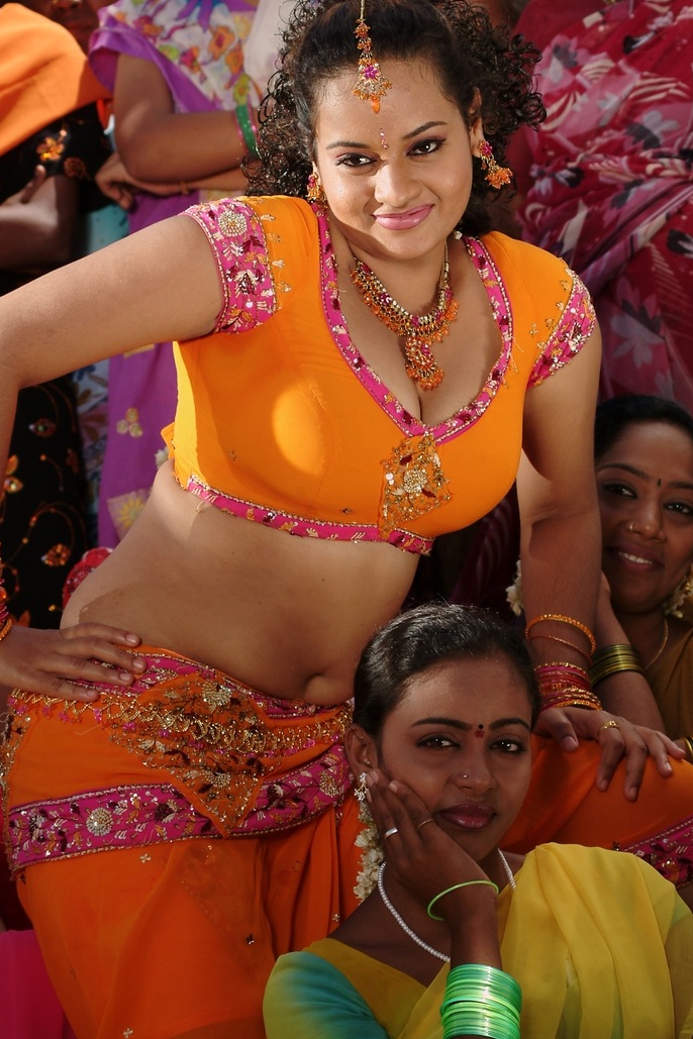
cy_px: 460
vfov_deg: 14.0
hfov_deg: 9.3
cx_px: 346
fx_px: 4244
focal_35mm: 147
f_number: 6.7
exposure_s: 1/750
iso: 200
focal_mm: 84
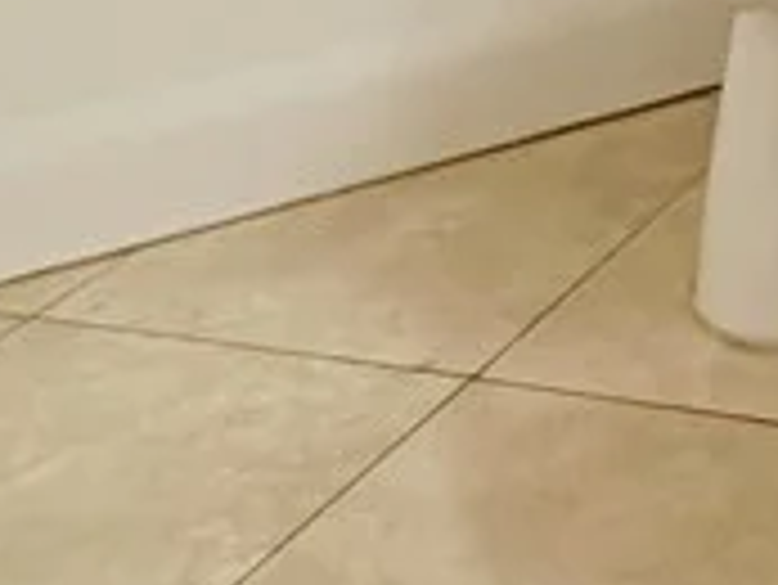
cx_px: 1484
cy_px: -882
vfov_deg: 12.9
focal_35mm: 83
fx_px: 1867
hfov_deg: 17.8
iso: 160
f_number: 2.2
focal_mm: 2.22
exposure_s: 1/120
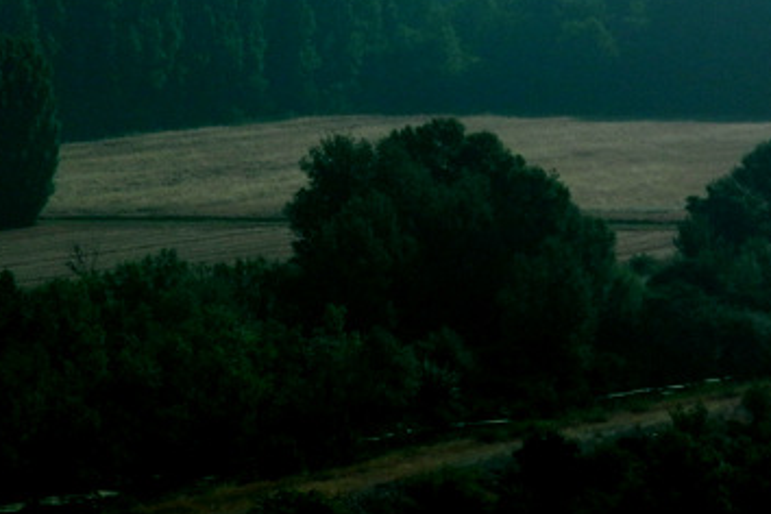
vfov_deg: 2.9
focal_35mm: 470
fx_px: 10065
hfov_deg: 4.4
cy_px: -91
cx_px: 403
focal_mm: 42.6
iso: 100
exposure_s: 1/640
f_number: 5.6
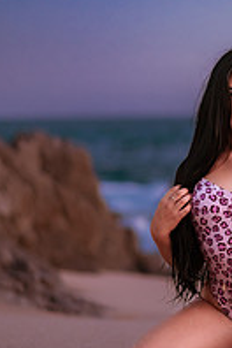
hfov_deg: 10.3
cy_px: 144
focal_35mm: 132
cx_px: 243
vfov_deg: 15.5
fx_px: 1276
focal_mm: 58
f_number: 1.4
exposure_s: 1/80
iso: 1600
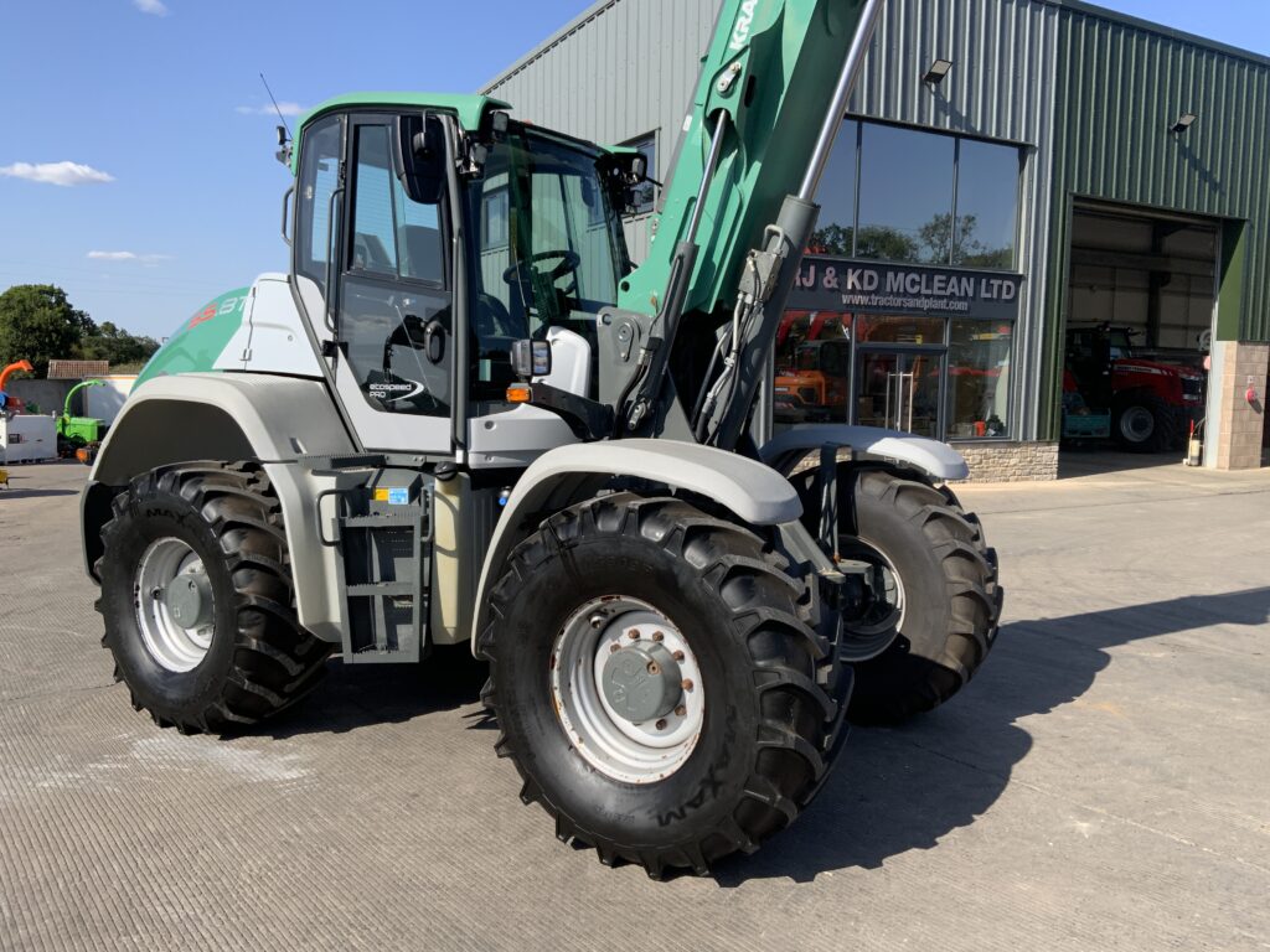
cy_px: 476
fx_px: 1064
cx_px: 635
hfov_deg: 61.7
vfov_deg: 48.2
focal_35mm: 29
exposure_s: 1/1412
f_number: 1.8
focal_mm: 3
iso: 16
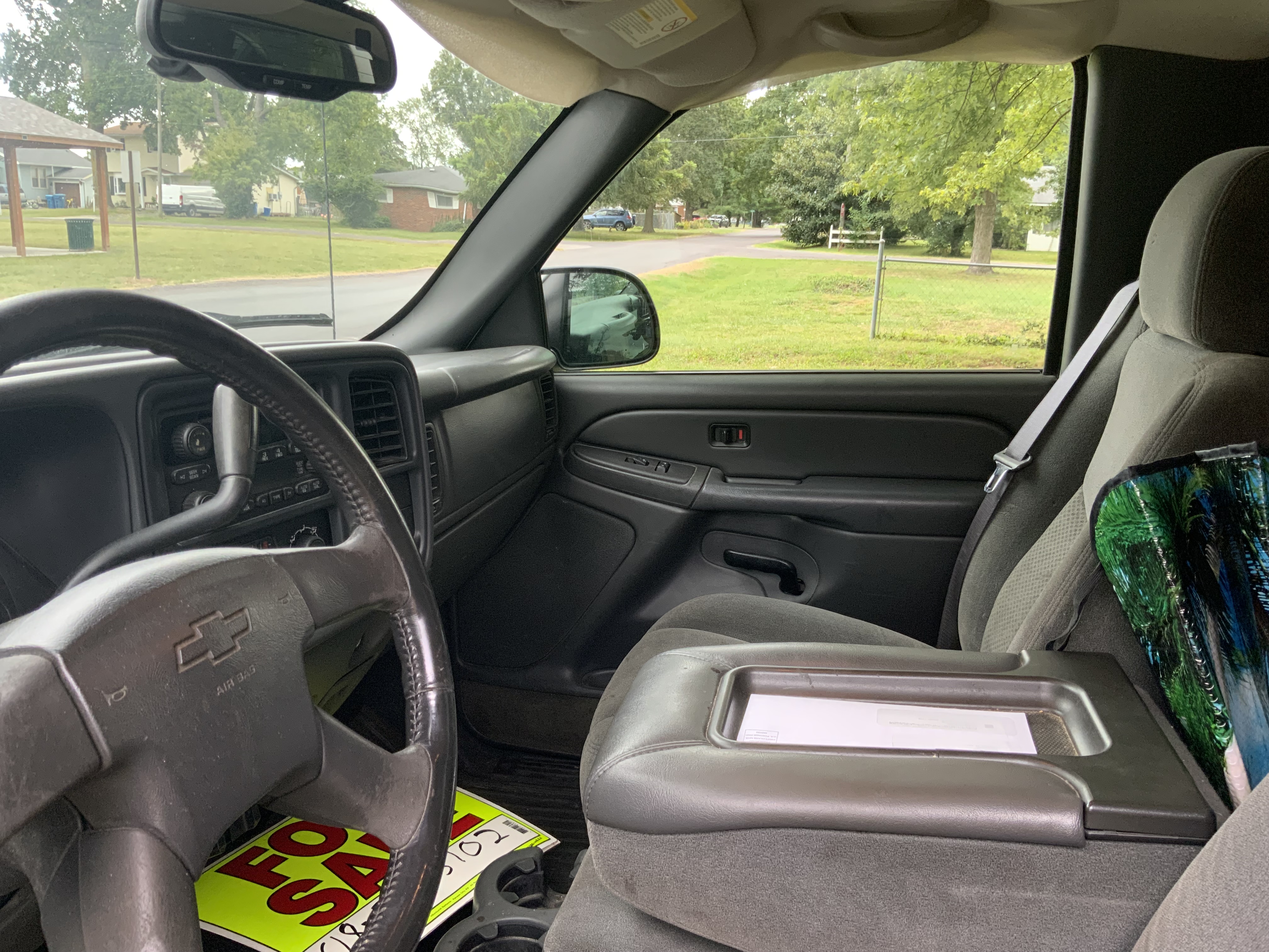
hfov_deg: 61.7
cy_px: 476
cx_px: 634
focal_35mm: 29
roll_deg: -3.3
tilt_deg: -14.2
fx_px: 1063
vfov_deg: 48.2
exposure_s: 1/99
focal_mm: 3
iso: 64
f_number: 1.8
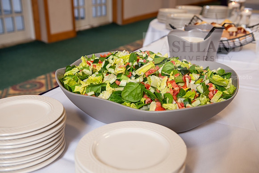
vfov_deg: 31.9
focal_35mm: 42
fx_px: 302
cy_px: 86
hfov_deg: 46.4
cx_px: 130
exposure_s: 1/80
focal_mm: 42
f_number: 4
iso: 320
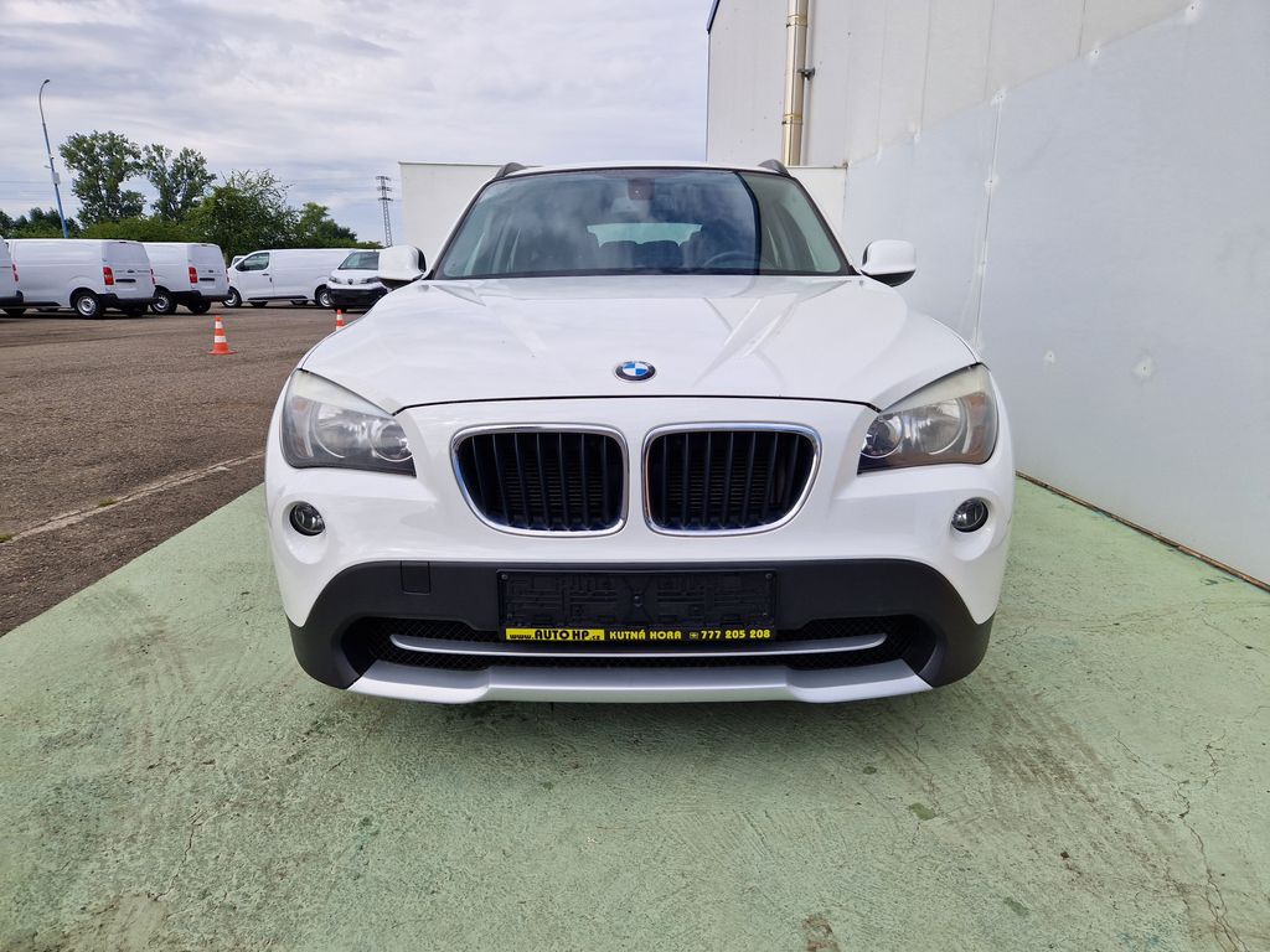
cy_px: 476
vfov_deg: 58.9
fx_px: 844
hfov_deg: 73.9
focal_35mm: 23
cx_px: 635
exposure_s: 1/1412
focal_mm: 5.4
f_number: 1.8
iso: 50
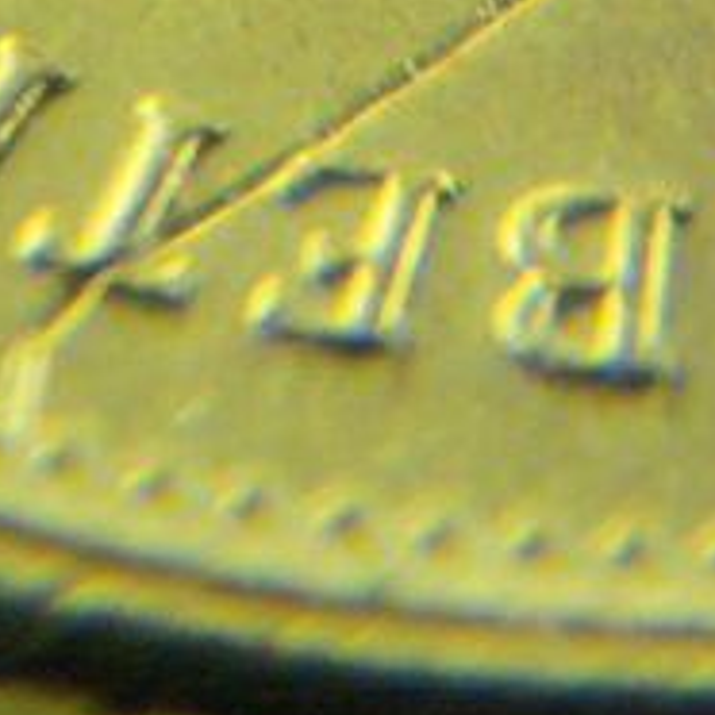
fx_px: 11661
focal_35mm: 499
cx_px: 492
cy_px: 92
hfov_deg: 3.5
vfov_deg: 3.5
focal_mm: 31.3
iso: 320
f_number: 4.8
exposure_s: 1/160
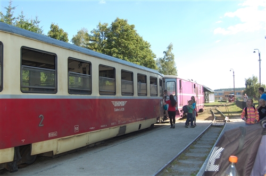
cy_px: 88
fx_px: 255
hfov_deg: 55.2
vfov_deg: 38.3
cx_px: 133
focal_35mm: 34
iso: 360
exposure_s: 1/500
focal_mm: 23
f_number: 5.6
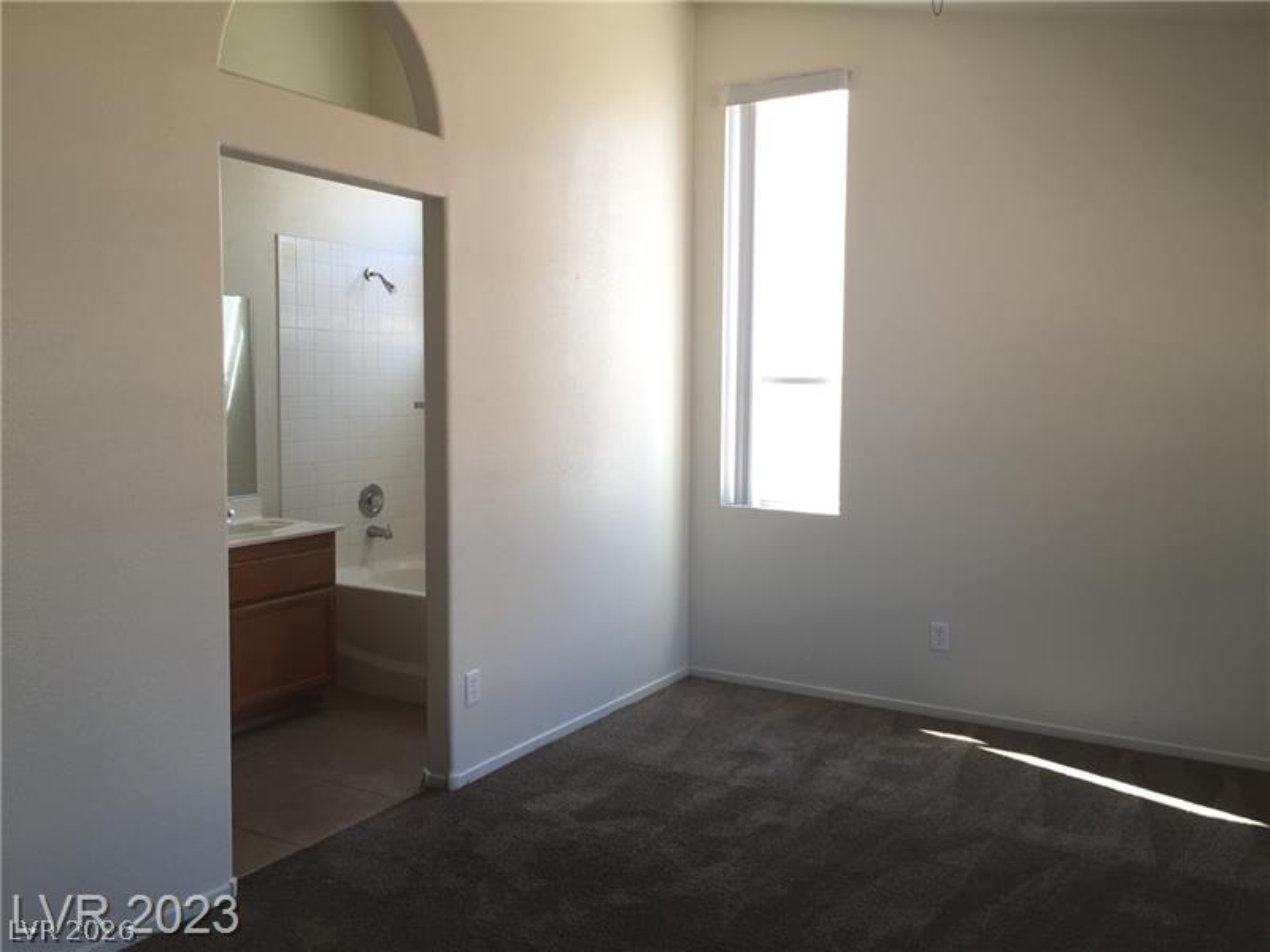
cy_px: 476
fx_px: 1064
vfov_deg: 48.2
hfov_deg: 61.7
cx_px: 635
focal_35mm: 29
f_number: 2.2
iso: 32
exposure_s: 1/60
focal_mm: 4.15
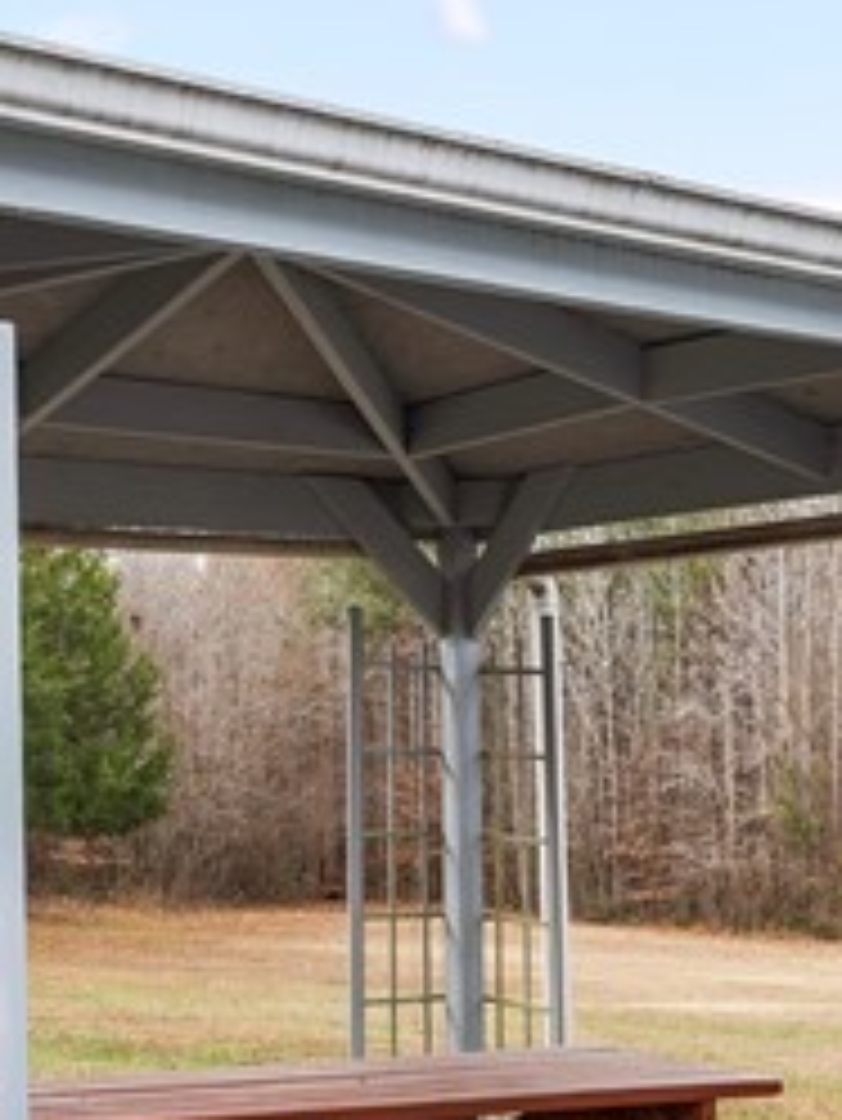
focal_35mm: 69
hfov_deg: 21.1
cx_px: 635
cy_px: 576
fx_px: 2239
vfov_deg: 28.1
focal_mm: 16.5
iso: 200
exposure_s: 1/160
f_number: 8
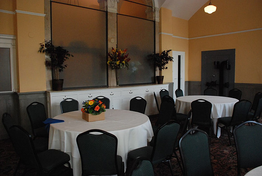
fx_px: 197
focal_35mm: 27
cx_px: 131
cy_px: 88
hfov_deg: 67.3
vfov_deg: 48.1
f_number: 4.5
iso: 1600
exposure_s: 1/125
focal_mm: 18
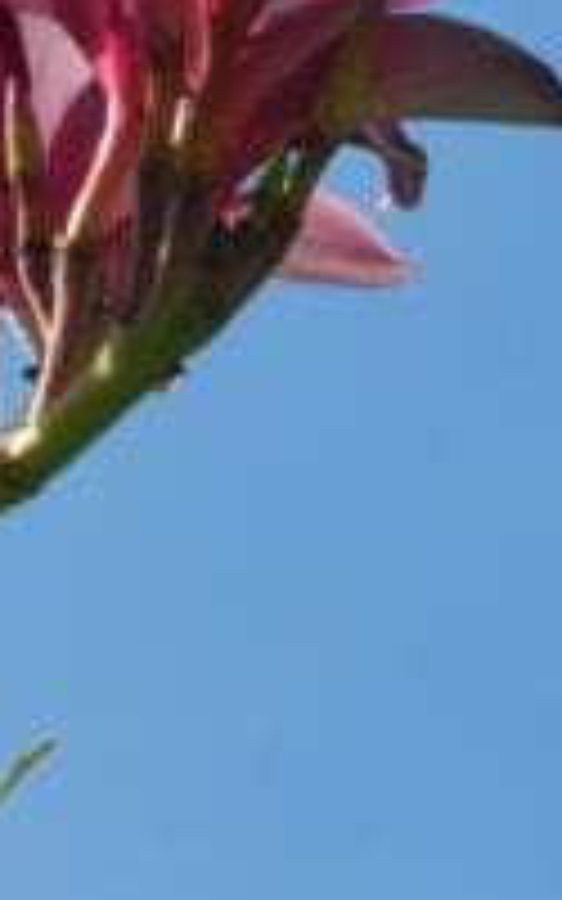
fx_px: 20061
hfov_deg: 1.6
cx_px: -292
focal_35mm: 819
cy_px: -27
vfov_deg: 2.6
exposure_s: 1/160
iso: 100
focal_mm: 105
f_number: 9
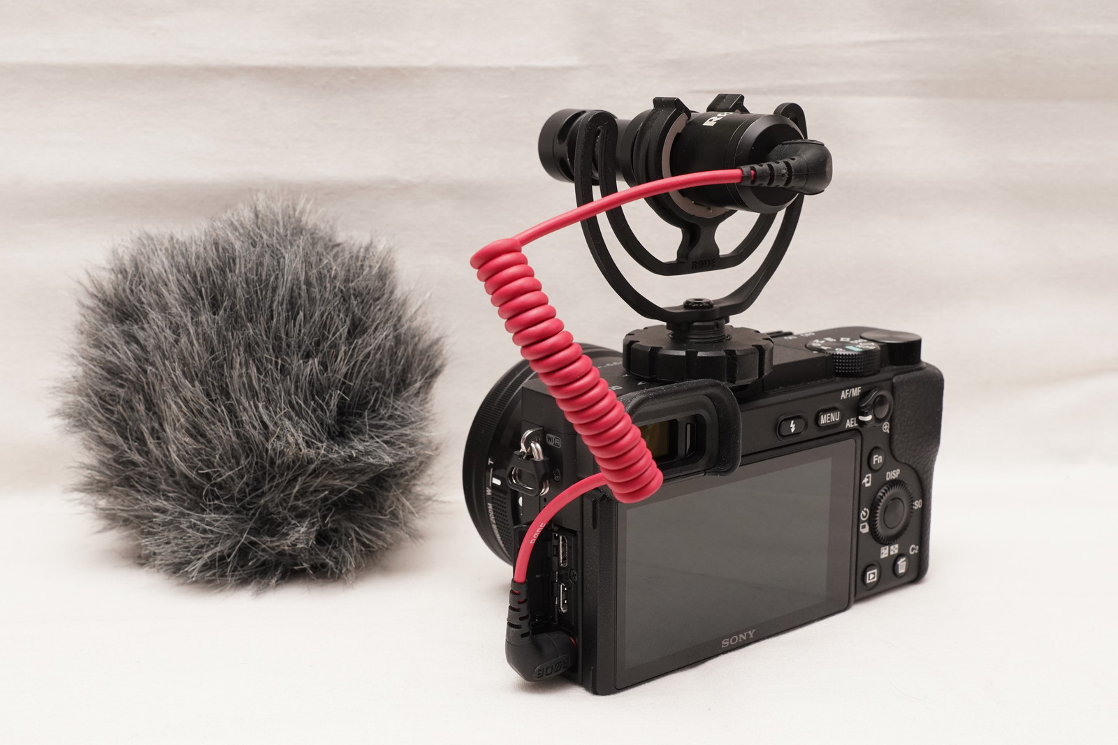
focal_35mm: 42
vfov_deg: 31.9
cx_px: 559
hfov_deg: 46.4
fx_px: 1304
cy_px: 372
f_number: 11
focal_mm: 28
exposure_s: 1/60
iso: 1000
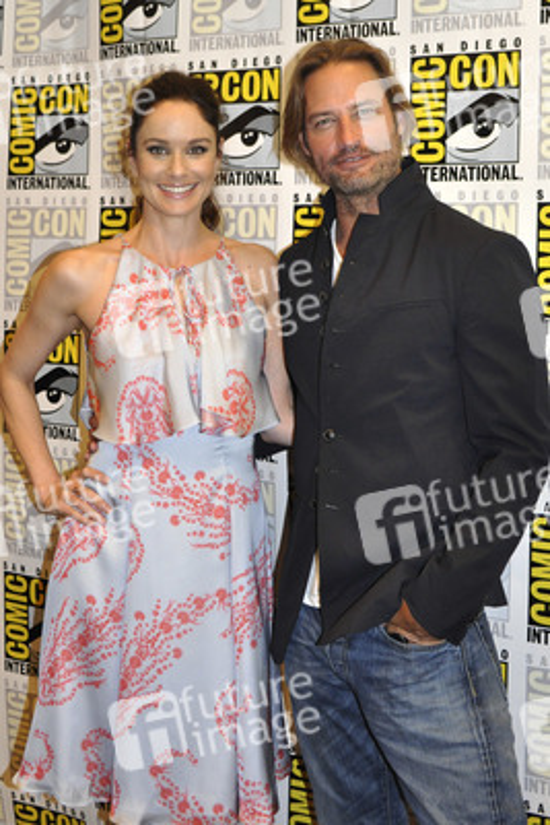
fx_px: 824
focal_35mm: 36
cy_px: 412
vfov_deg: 53.1
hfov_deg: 36.9
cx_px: 275
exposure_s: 1/60
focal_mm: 24
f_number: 4.5
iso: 1000
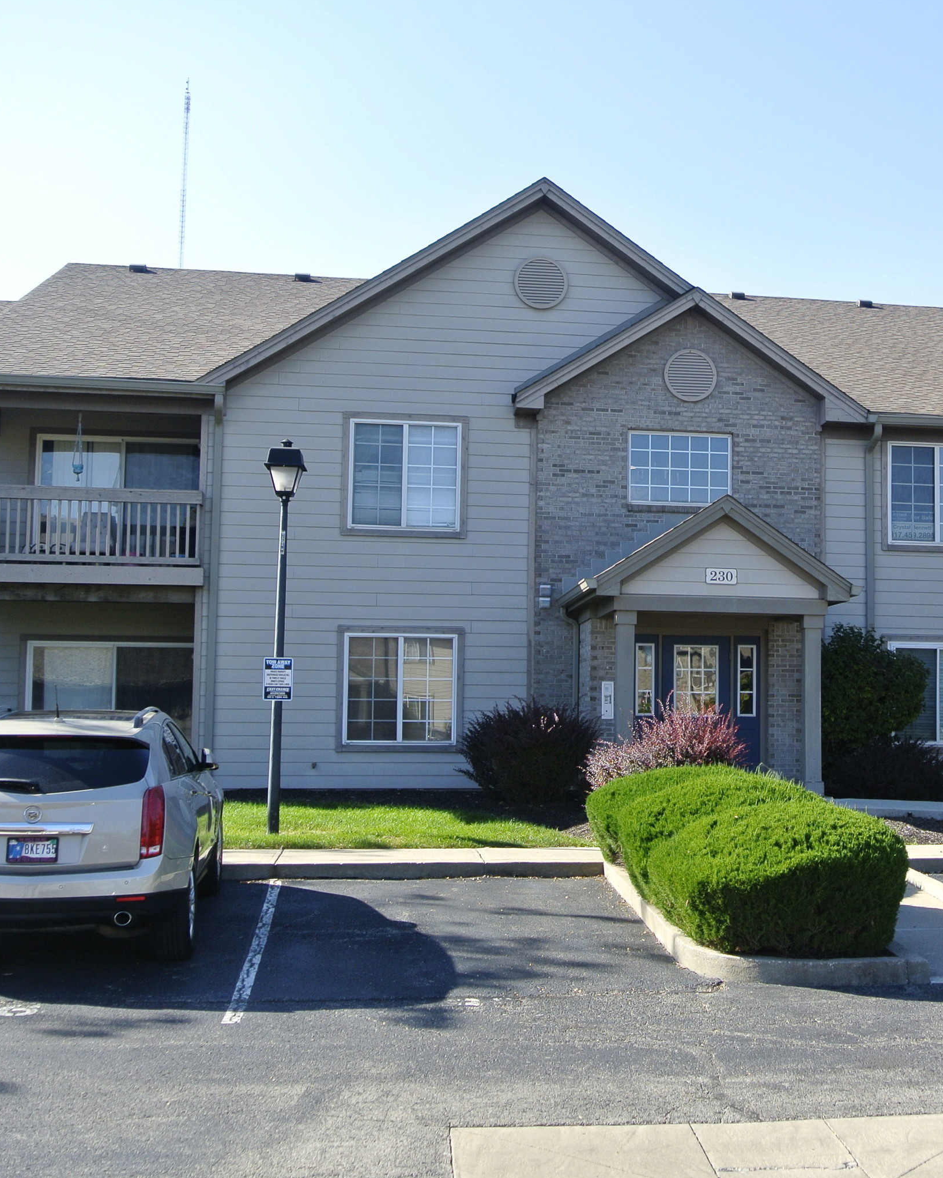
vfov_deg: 38.8
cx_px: 721
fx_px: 1675
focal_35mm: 48
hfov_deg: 30.8
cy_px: 588
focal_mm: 12.7
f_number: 4
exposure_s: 1/320
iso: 100
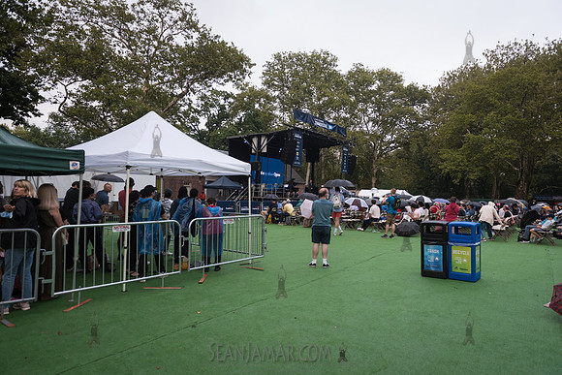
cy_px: 188
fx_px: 375
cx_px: 281
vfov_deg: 53.2
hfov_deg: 73.7
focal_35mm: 24
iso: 1600
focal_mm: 24
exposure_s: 1/640
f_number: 4.5
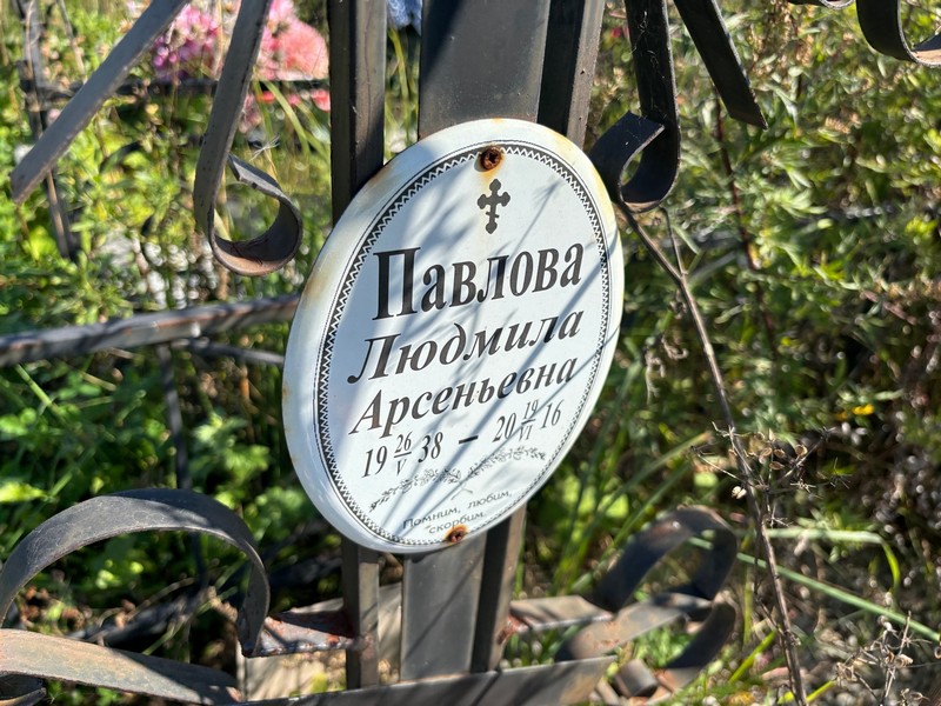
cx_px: 470
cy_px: 353
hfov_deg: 67.3
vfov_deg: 53.1
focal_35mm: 26
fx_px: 707
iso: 50
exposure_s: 1/2151
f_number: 1.6
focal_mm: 5.96
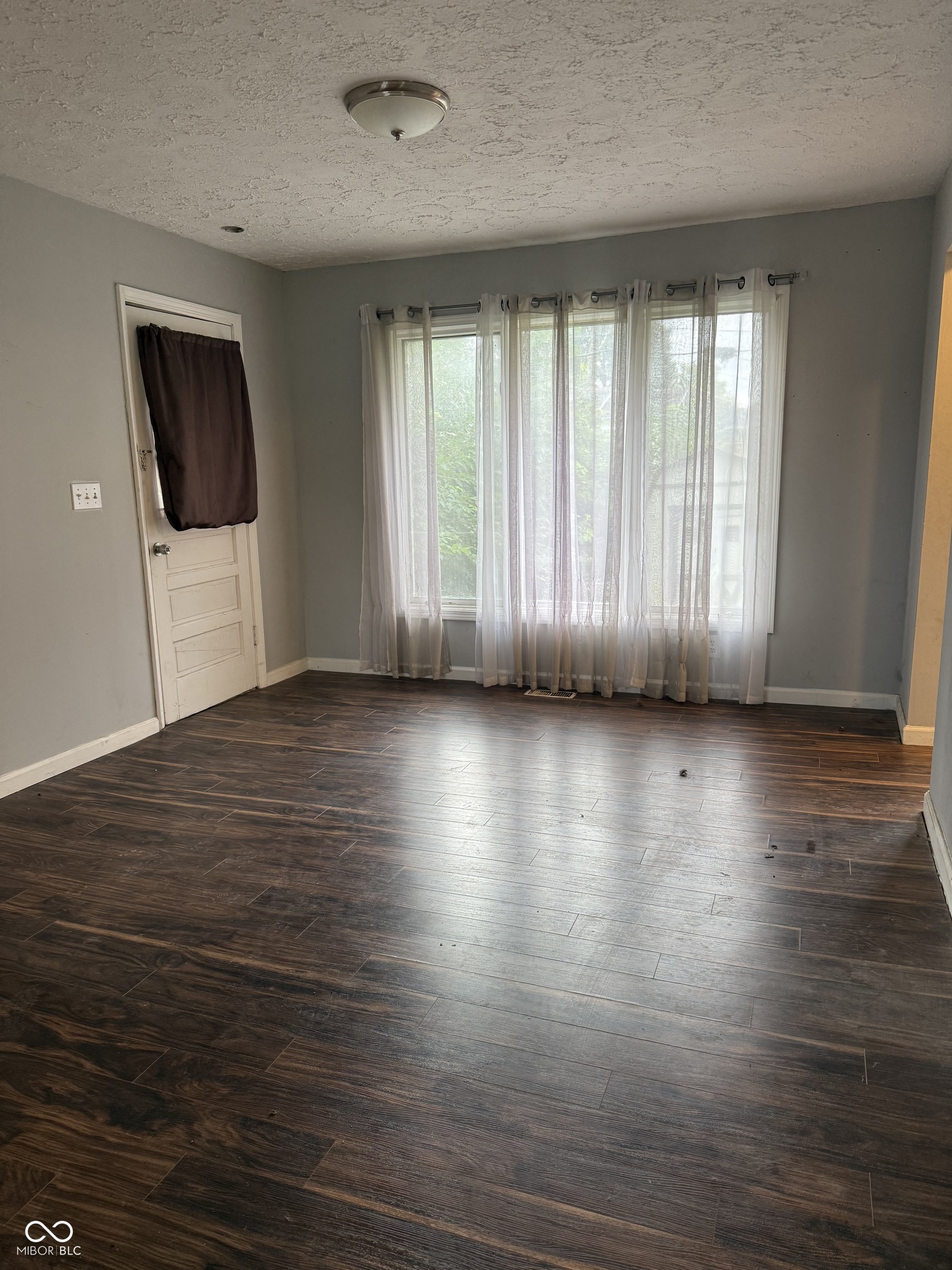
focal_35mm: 24
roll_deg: +0.7
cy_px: 635
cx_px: 476
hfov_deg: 56.8
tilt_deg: -10.2
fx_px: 880
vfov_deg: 71.6
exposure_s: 1/120
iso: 160
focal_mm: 6.76
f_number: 1.78
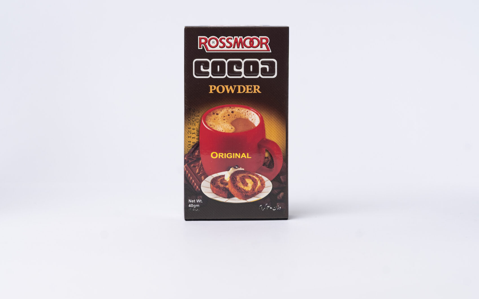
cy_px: 131
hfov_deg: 26.8
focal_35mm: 77
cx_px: 239
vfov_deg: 16.9
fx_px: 1005
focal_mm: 50
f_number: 6.3
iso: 250
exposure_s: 1/125
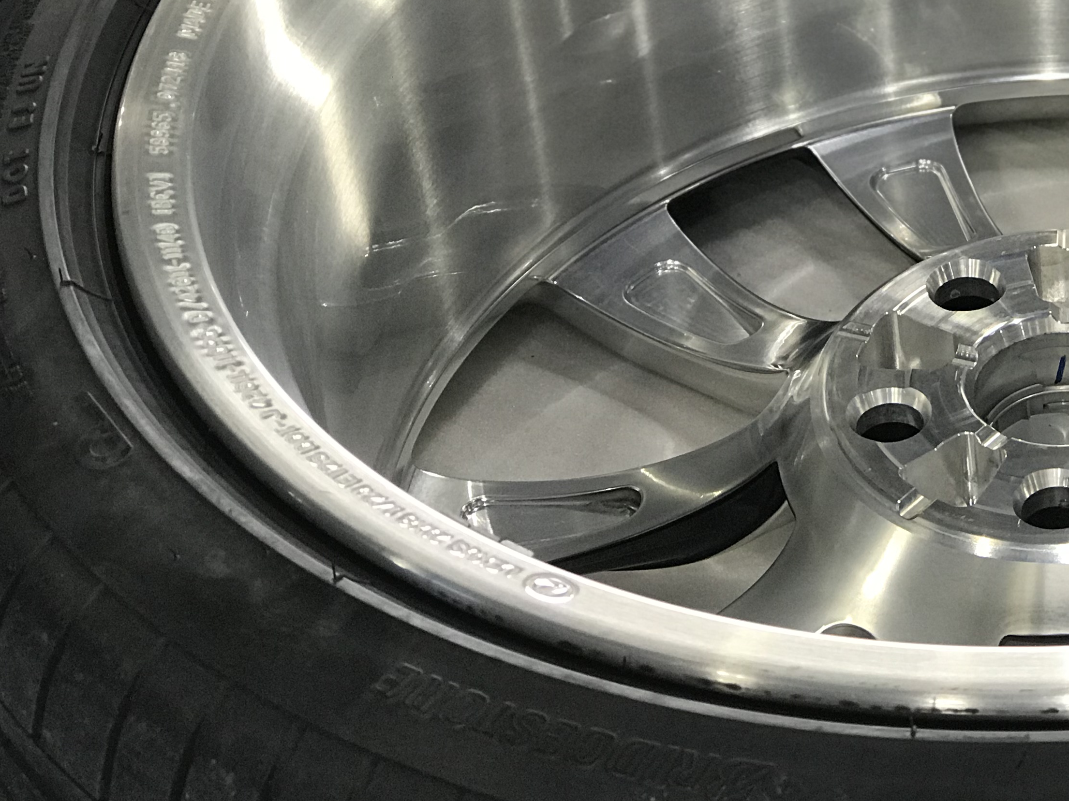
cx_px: 942
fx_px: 3211
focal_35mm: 104
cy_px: 216
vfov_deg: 14.2
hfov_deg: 18.6
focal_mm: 6.6
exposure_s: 1/60
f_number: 2.8
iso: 80
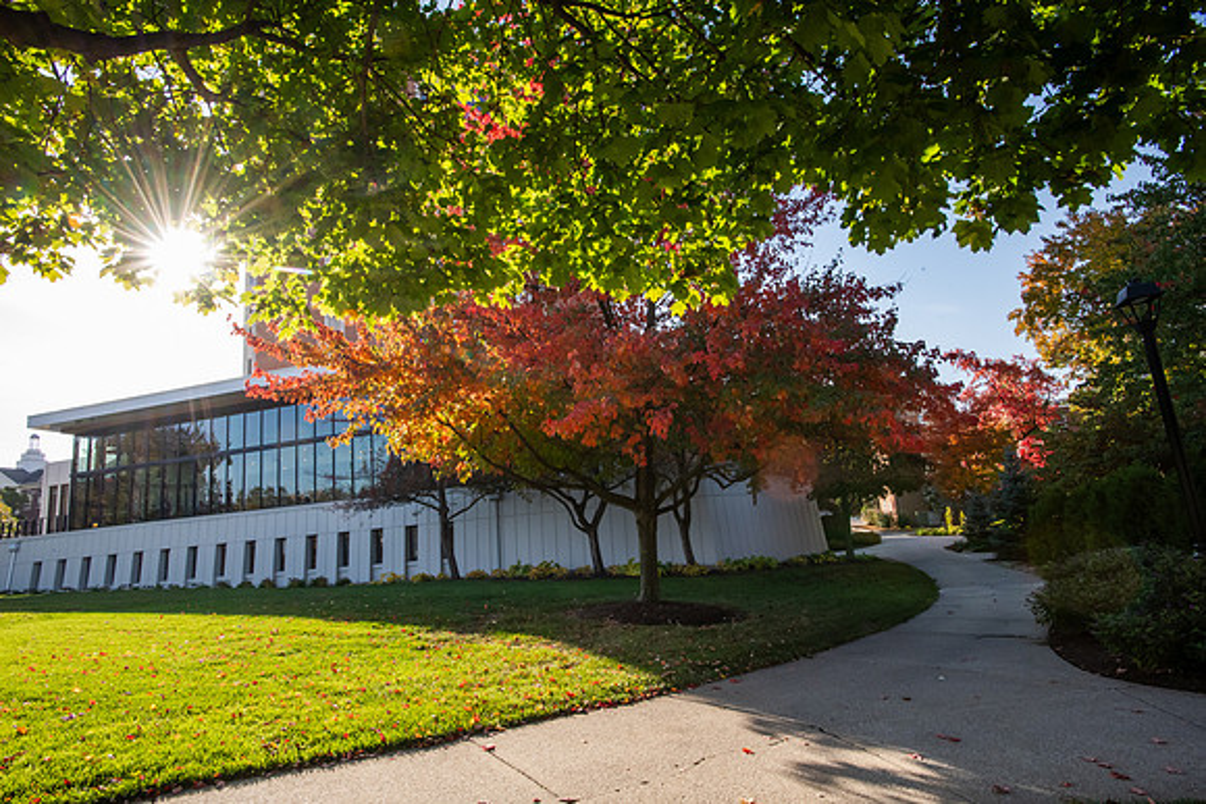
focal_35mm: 20
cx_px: 603
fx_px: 670
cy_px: 402
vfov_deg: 62.0
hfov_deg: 84.0
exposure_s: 1/125
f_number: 18
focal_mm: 20
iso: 800
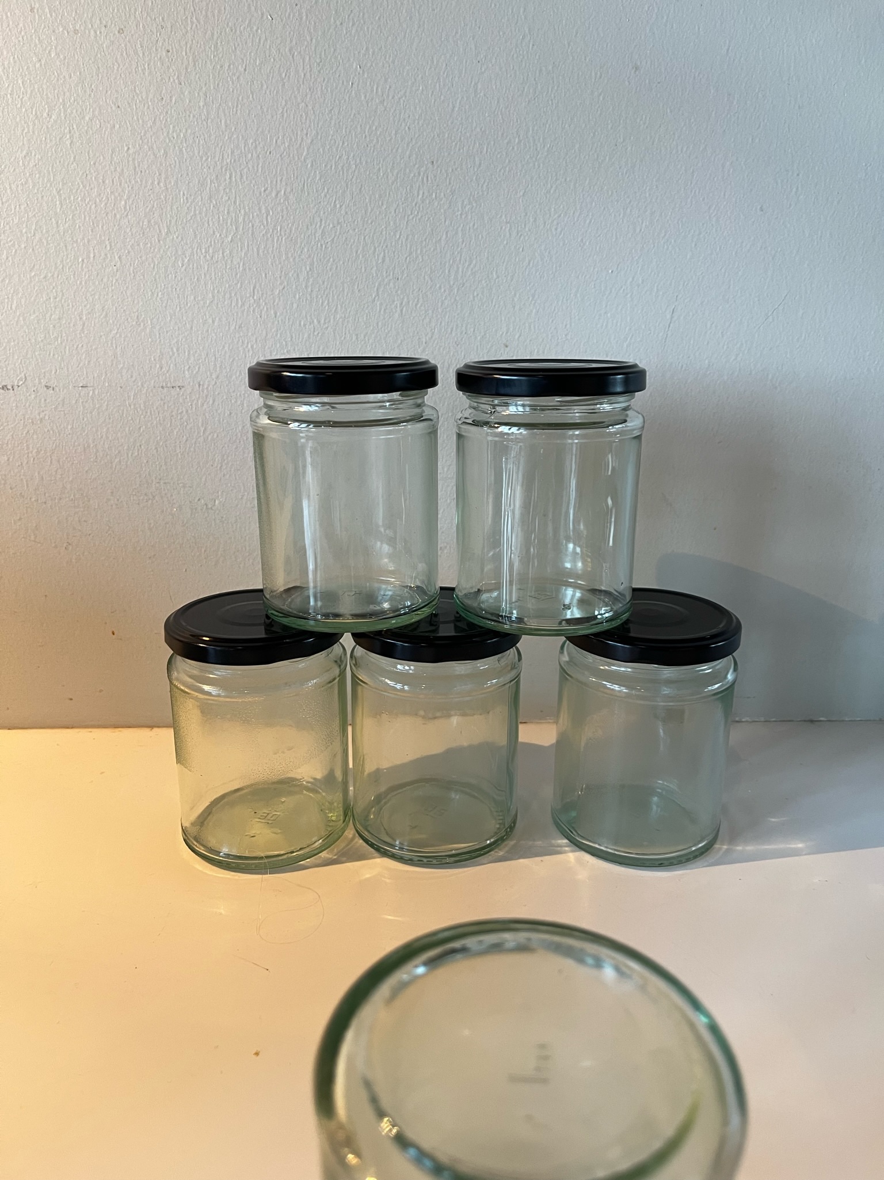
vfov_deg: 67.3
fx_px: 886
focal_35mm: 26
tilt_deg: -18.4
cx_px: 442
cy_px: 590
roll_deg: +1.1
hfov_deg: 53.0
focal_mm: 5.1
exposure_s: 1/50
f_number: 1.6
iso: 160
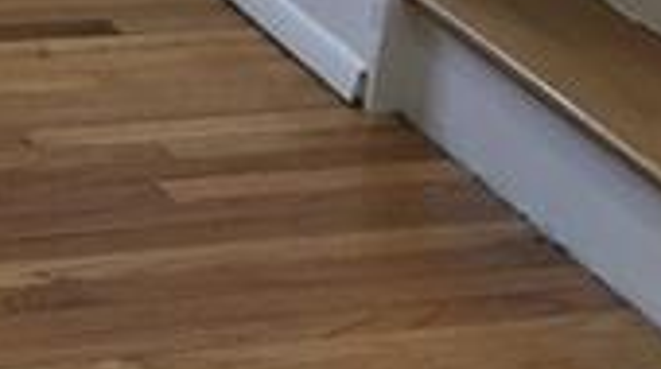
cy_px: -357
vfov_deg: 8.1
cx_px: -136
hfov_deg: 14.6
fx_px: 2502
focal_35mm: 143
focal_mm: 4.15
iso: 125
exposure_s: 1/30
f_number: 2.2
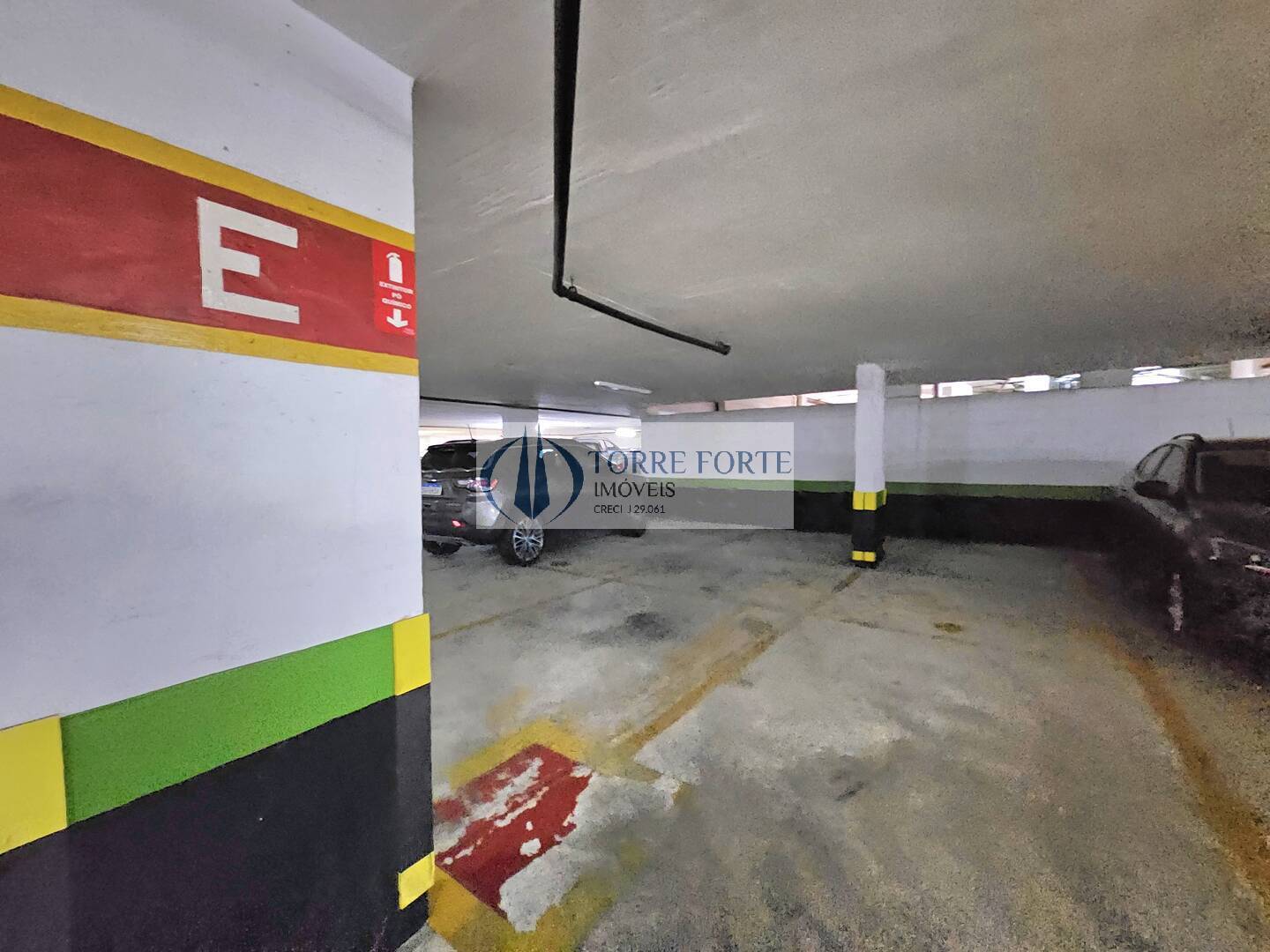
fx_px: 477
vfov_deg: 89.9
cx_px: 635
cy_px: 476
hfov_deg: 106.2
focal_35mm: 13
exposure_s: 1/24
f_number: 2.2
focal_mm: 2.2
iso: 2000
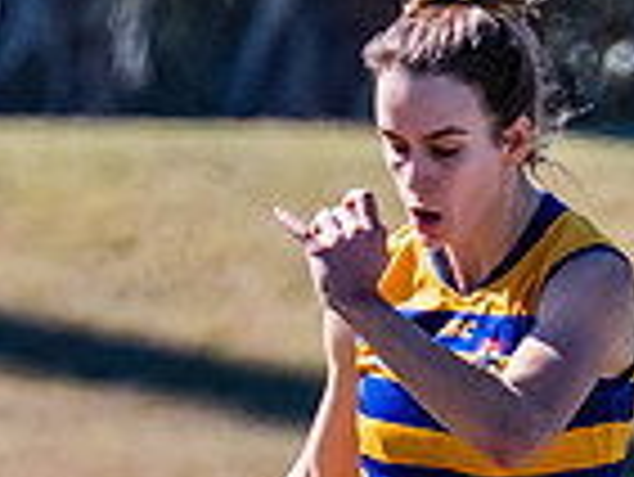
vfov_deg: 0.5
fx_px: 55432
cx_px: 483
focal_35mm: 3024
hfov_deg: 0.7
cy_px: 761
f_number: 8
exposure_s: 1/1600
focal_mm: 420
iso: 800
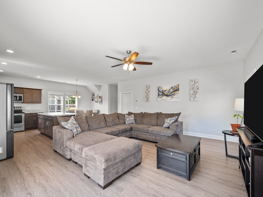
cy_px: 98
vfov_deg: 85.7
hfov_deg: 102.1
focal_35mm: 14
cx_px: 132
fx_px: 106
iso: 400
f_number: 4
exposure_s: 1/60
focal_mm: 7
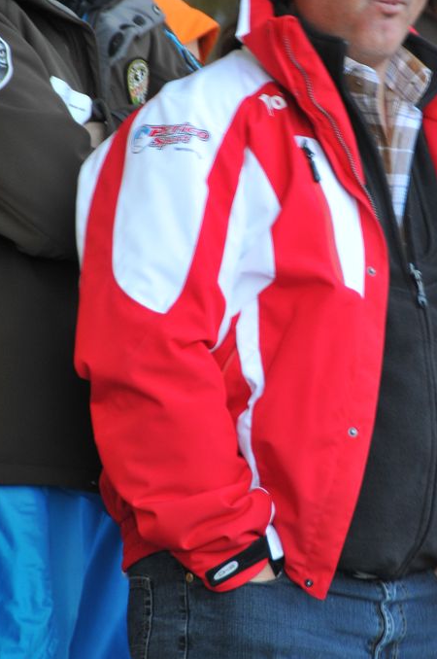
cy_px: 224
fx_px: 9698
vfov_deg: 3.9
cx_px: 343
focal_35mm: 531
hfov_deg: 2.6
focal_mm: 200
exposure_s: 1/40
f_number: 5.6
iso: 400
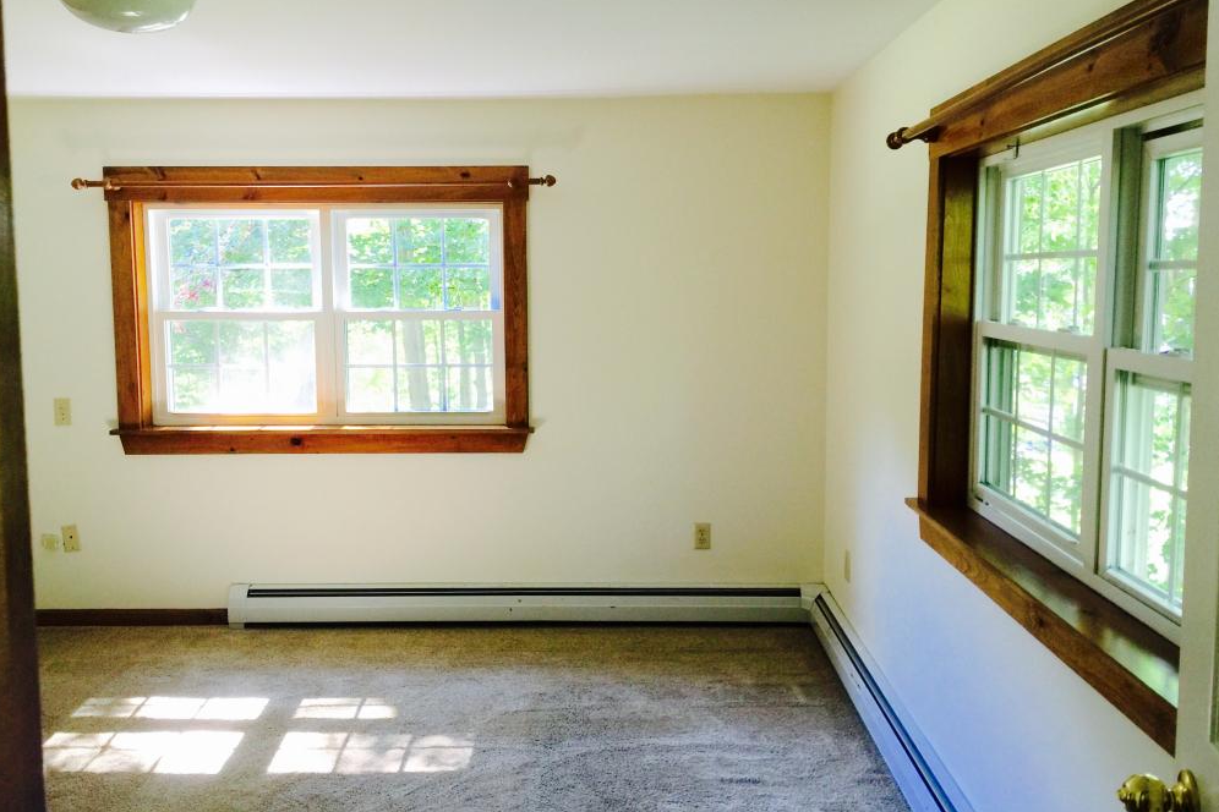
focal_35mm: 31
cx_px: 601
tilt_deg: -6.4
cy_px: 383
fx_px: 1050
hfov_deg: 60.3
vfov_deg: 42.3
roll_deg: +0.0
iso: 32
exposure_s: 1/15
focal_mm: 4.15
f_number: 2.2
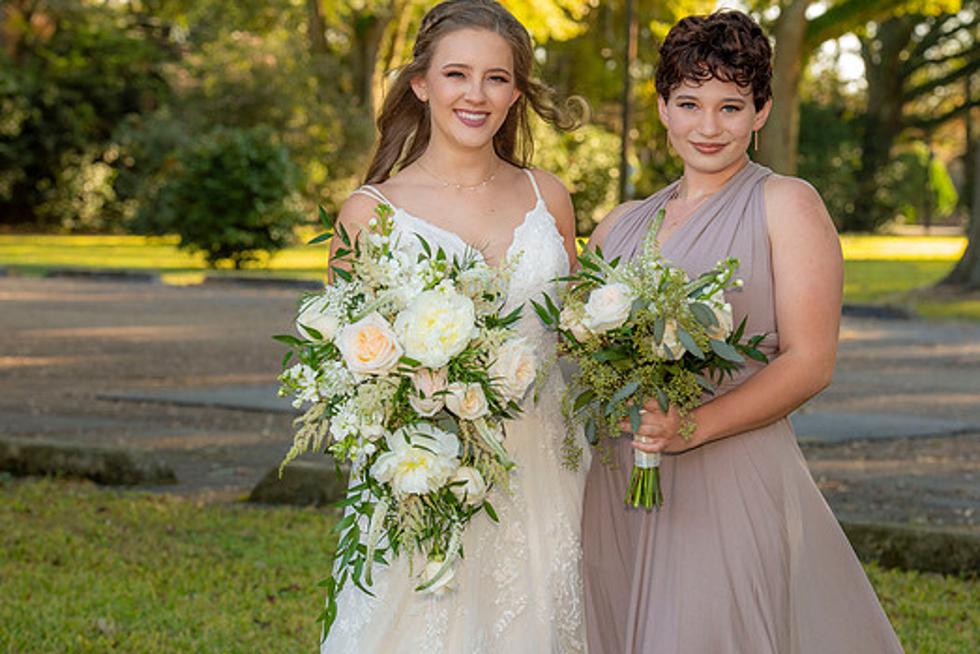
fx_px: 3077
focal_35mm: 113
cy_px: 324
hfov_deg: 18.1
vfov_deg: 12.1
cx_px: 498
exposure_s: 1/400
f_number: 6.3
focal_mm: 102
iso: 1250
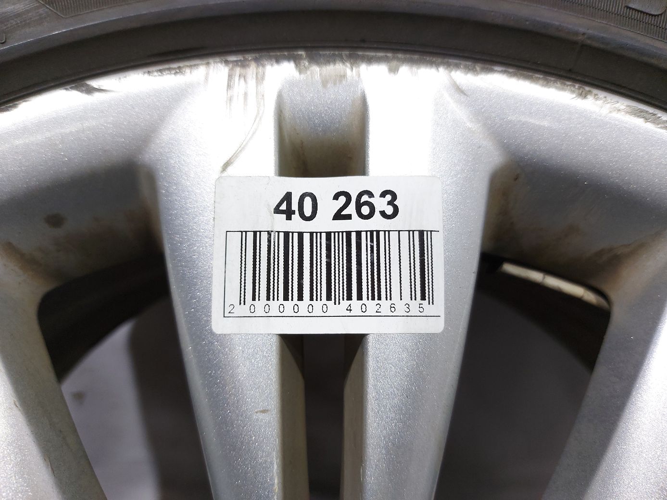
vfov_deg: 56.8
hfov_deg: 71.6
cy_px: 250
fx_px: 462
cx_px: 334
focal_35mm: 24
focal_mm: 5.23
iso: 125
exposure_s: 1/50
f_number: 1.8
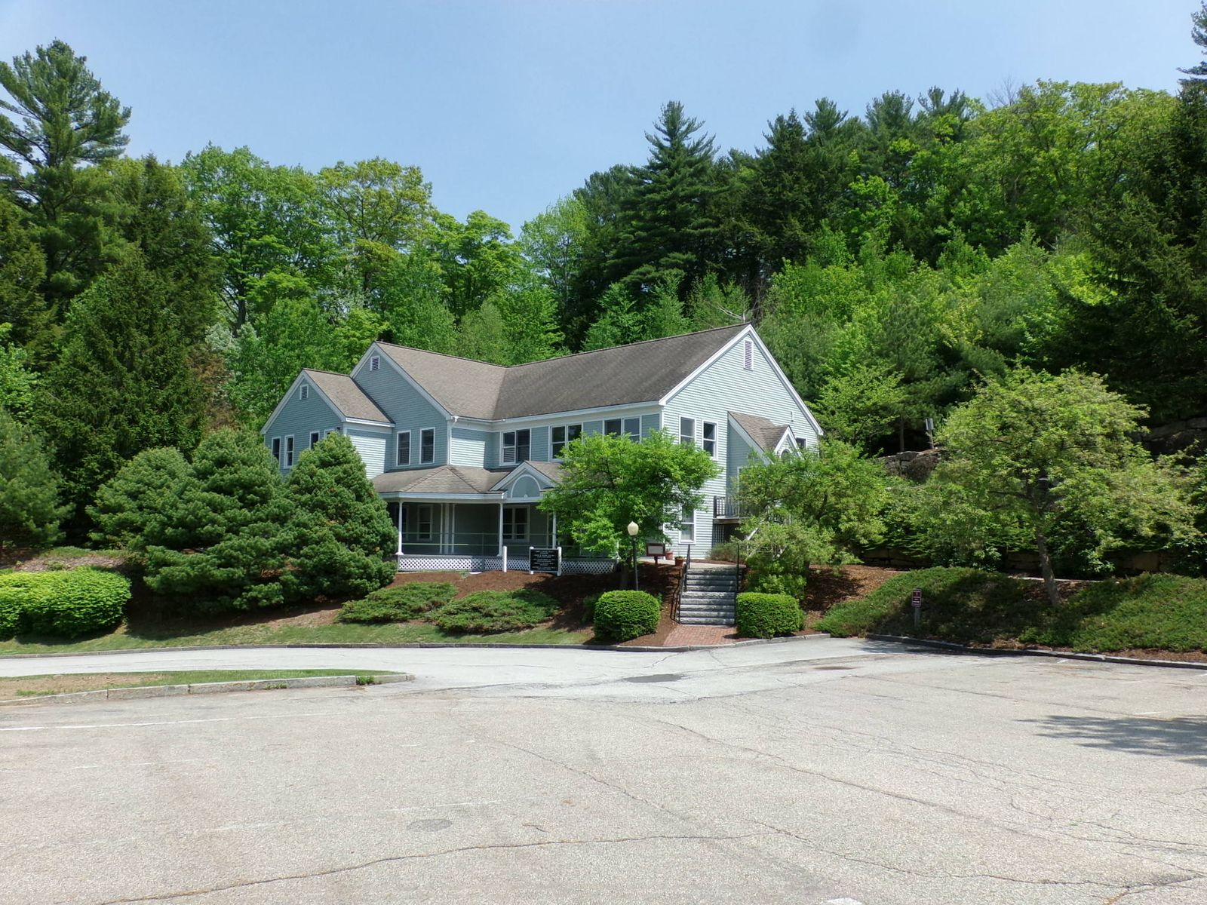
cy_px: 452
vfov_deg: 53.1
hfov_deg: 67.3
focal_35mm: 26
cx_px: 604
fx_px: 907
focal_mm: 4.7
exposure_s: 1/250
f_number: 7.52
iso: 100
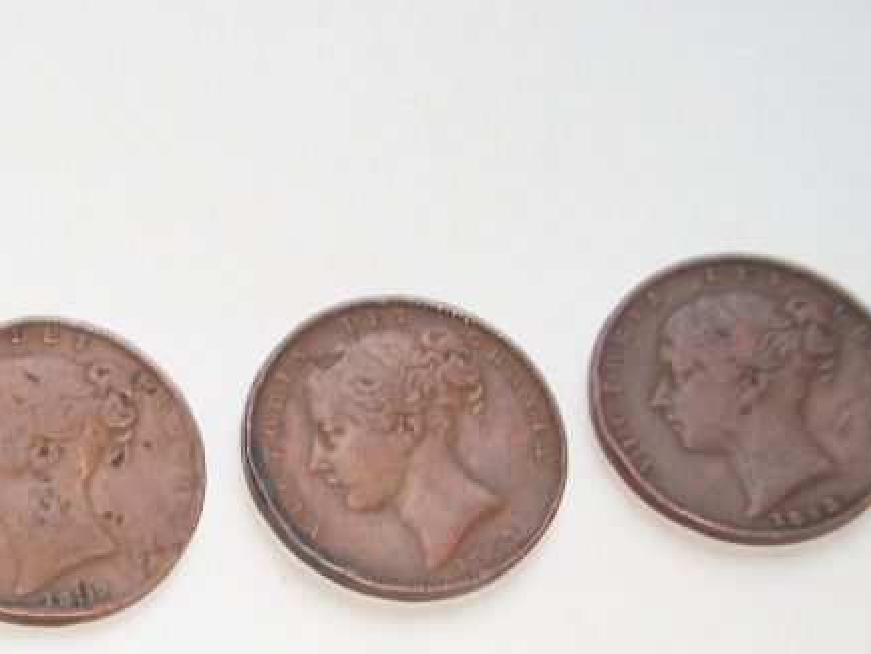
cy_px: 686
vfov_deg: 16.0
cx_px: 36
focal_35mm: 90
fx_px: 2265
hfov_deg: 21.1
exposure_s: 1/50.3
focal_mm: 7.1
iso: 193
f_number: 3.2
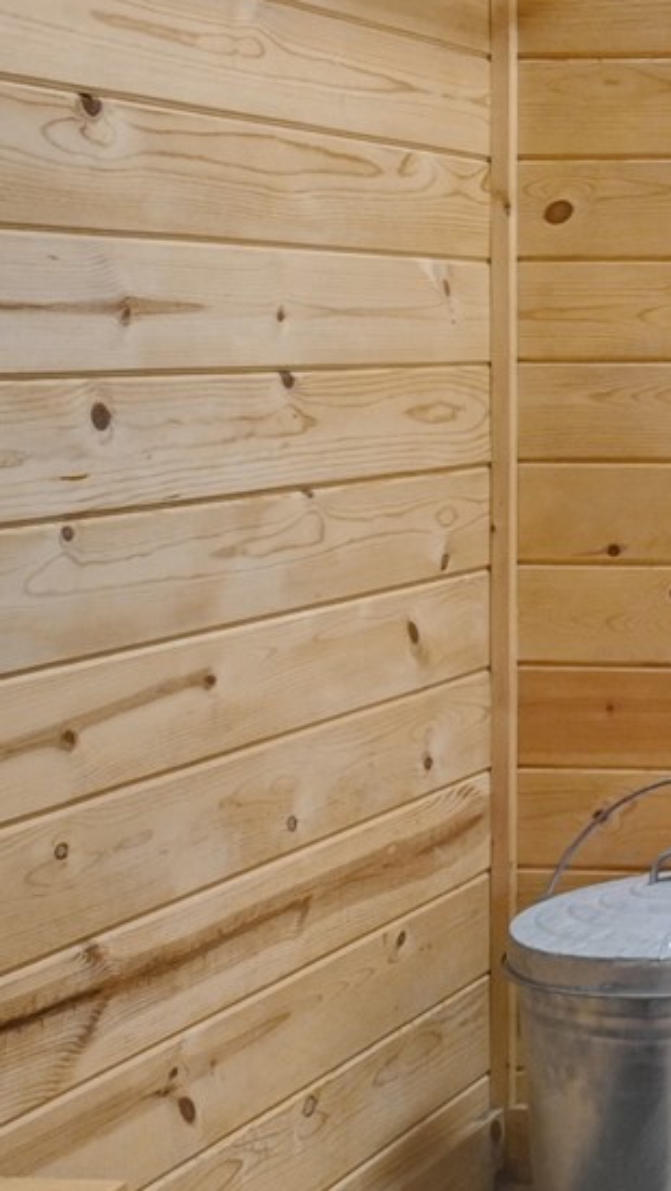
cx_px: 1346
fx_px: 1958
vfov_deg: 33.3
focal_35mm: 62
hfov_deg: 15.5
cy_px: 335
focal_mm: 10
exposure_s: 1/15
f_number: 4.5
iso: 220
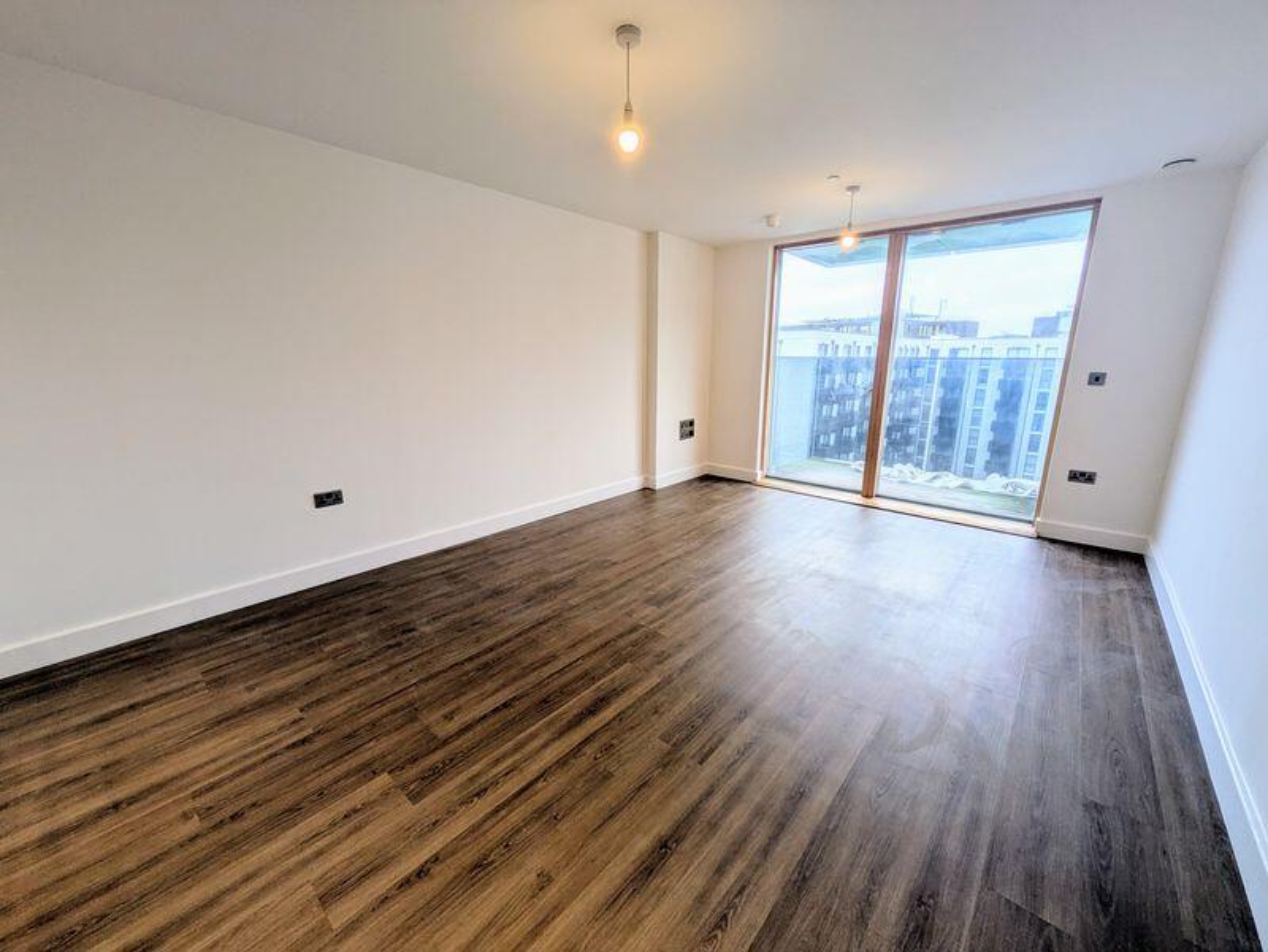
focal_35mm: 14
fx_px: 513
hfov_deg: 102.0
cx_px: 634
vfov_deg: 85.7
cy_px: 476
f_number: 2.2
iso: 65
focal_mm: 1.83
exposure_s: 1/100
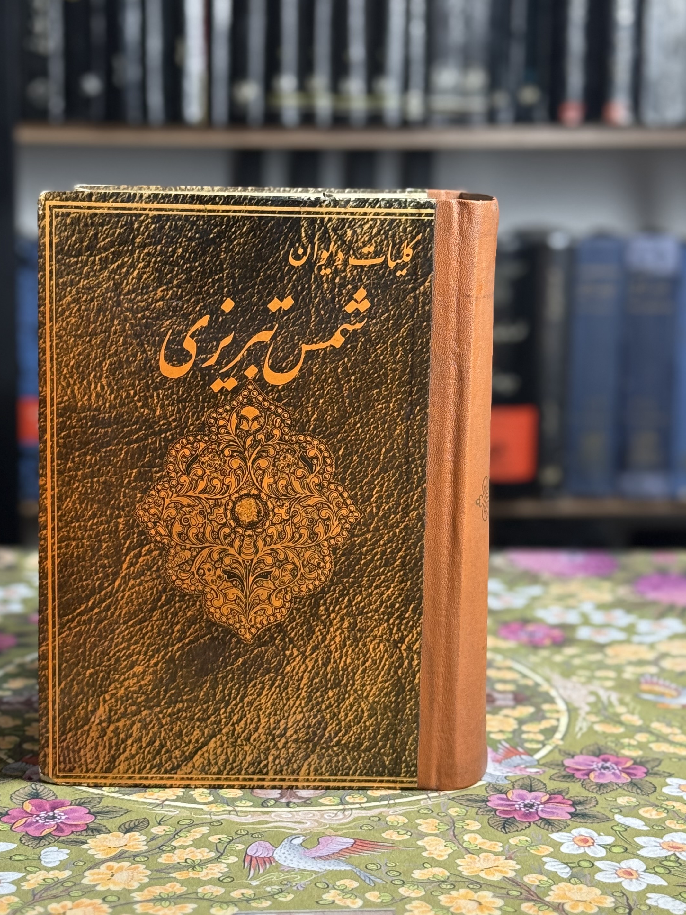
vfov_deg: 28.5
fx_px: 1797
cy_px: 425
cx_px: 287
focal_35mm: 68
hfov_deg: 21.6
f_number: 1.78
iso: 160
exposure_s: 1/100
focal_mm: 6.76
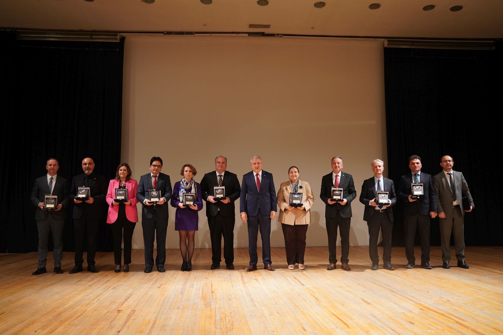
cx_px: 252
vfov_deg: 45.0
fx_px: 405
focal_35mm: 29
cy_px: 168
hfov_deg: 63.7
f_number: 4
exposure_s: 1/100
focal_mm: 29
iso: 2000
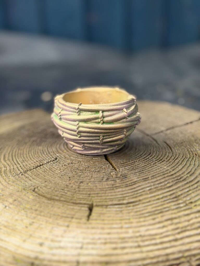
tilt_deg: -20.2
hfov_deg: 30.3
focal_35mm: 48
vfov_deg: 39.7
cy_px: 133
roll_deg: +0.9
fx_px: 370
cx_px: 100
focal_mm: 6.76
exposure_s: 1/928
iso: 64
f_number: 1.78
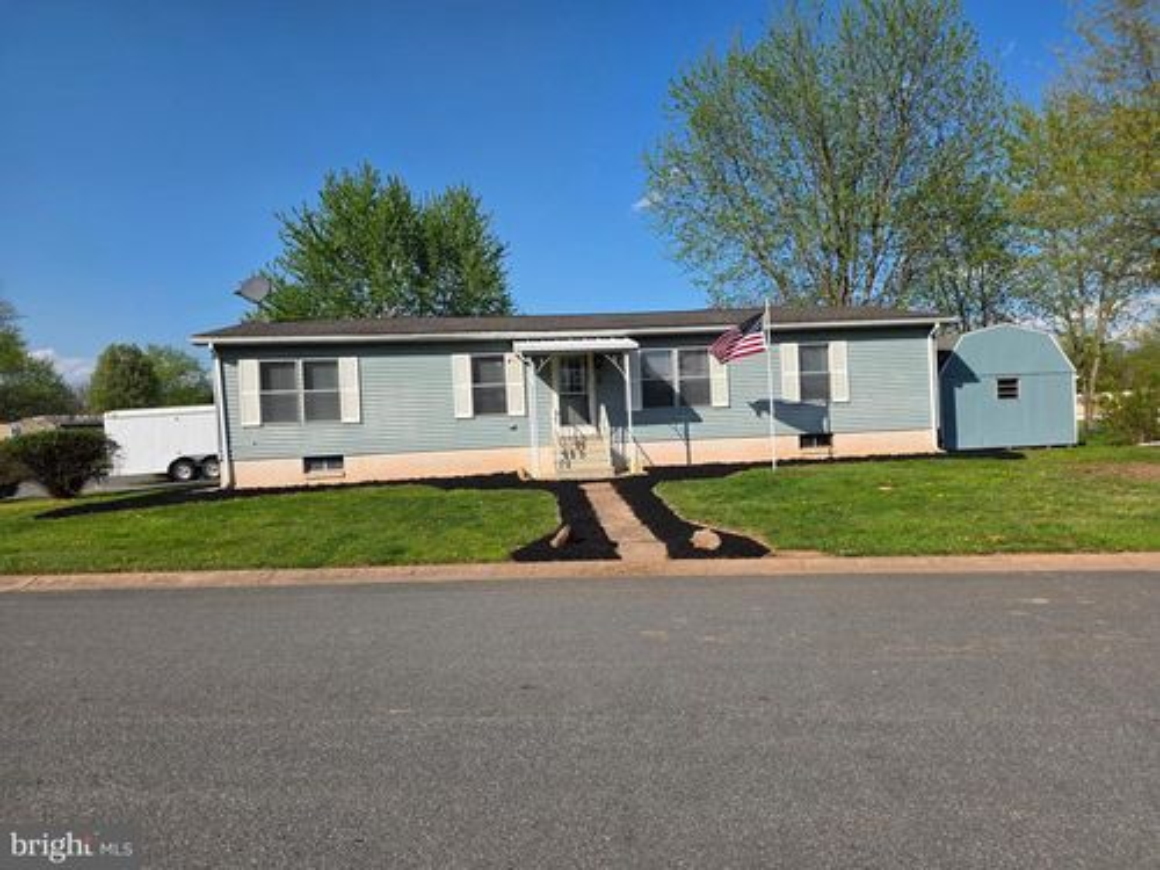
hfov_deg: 73.9
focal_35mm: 23
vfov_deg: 58.9
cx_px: 580
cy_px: 435
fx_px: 771
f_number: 1.7
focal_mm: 6.25
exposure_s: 1/7061
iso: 80
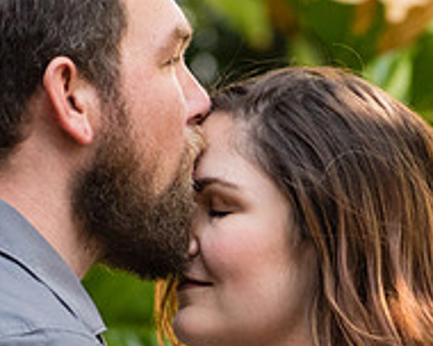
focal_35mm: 928
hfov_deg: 2.1
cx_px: 275
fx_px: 11892
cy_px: 268
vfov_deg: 1.7
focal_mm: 210
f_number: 5.3
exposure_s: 1/500
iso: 800
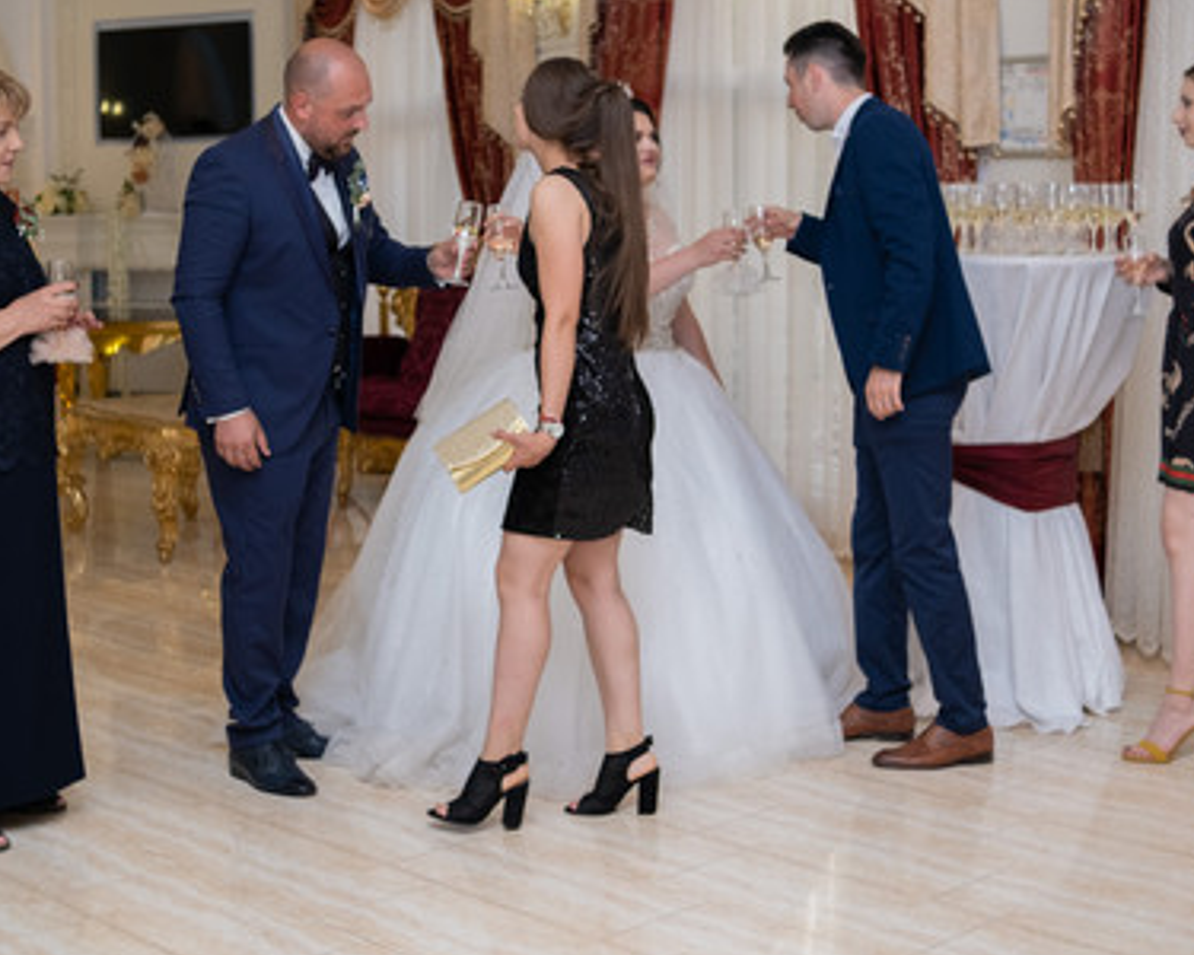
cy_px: 412
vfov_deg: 27.1
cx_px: 503
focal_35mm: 56
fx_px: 1979
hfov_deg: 33.5
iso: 400
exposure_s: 1/250
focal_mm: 23
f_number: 2
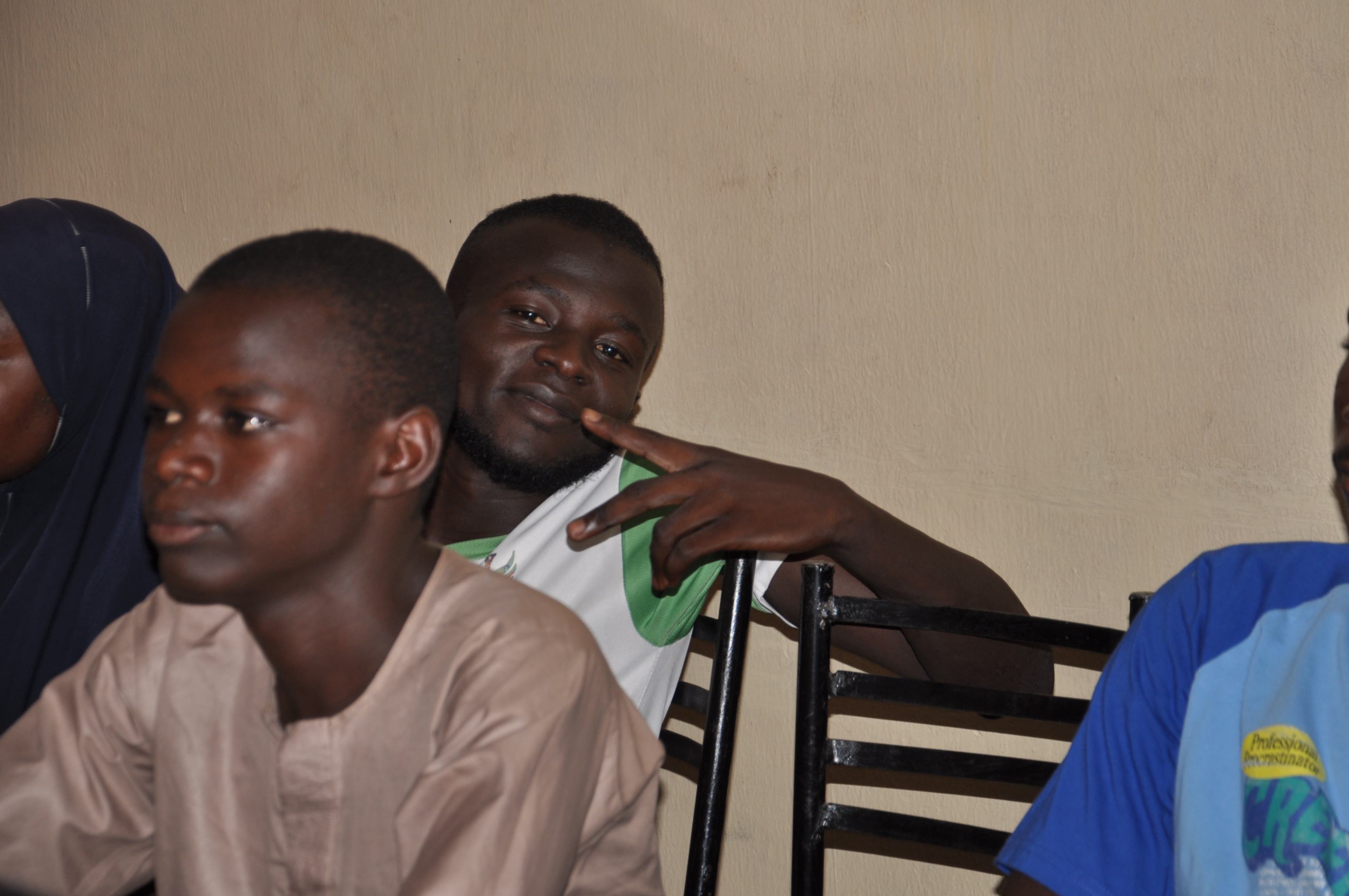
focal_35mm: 125
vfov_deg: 10.9
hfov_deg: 16.4
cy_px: 433
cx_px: 701
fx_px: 4679
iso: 200
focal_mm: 80
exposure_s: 1/60
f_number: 5.3
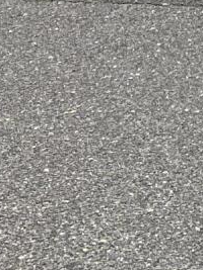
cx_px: 358
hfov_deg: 7.4
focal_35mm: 195
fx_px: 1526
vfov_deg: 8.7
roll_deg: +1.4
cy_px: -489
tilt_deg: +0.3
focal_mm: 5.7
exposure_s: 1/5319
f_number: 1.5
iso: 50
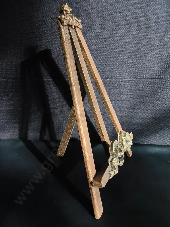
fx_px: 177
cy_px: 114
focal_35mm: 27
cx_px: 85
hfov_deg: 51.4
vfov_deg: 65.3
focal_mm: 2.87
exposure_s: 1/510
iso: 32
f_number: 2
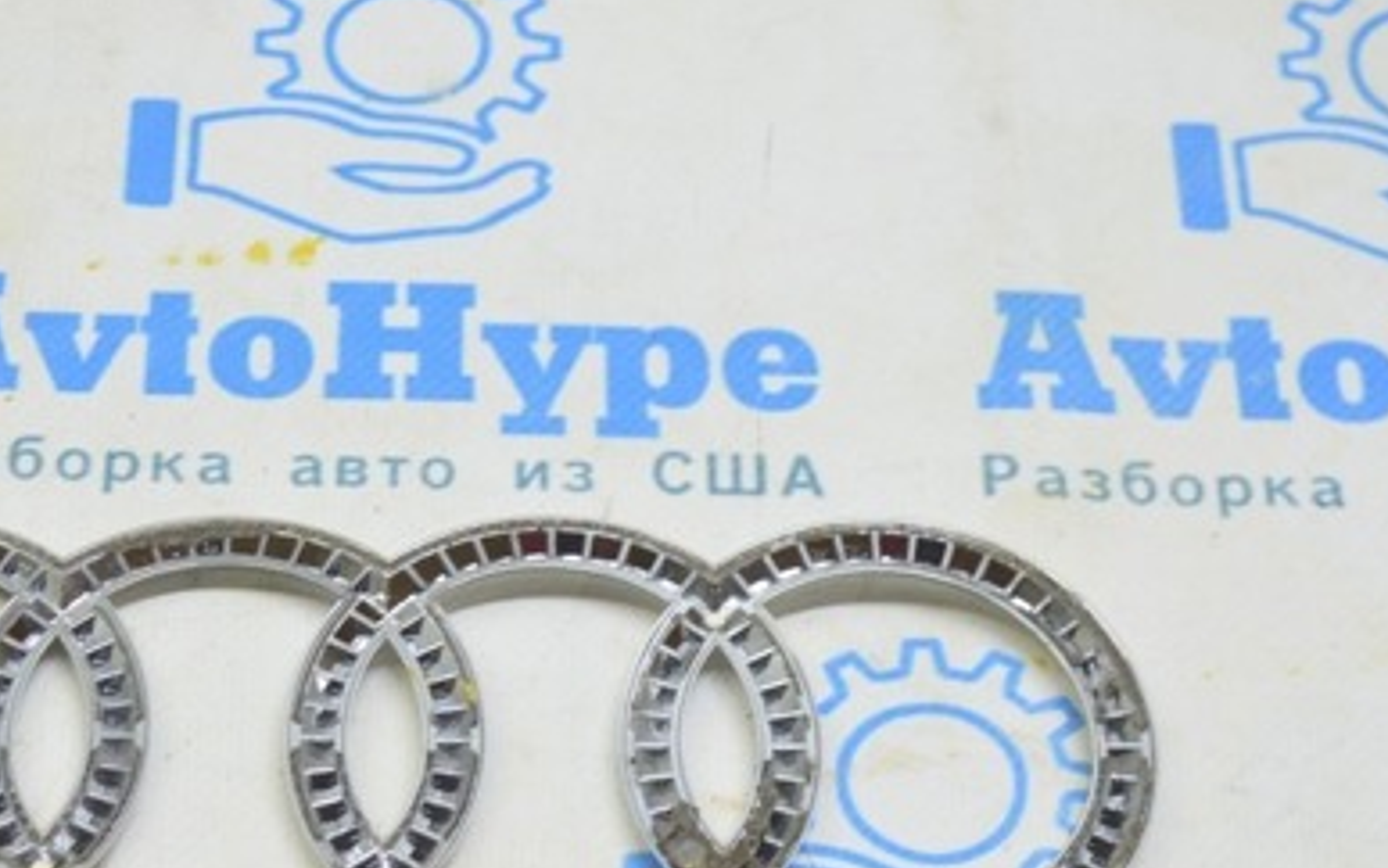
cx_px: 398
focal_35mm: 101
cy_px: 626
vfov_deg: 12.9
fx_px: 3821
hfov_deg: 20.5
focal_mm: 40
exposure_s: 1/20
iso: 400
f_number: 5.6
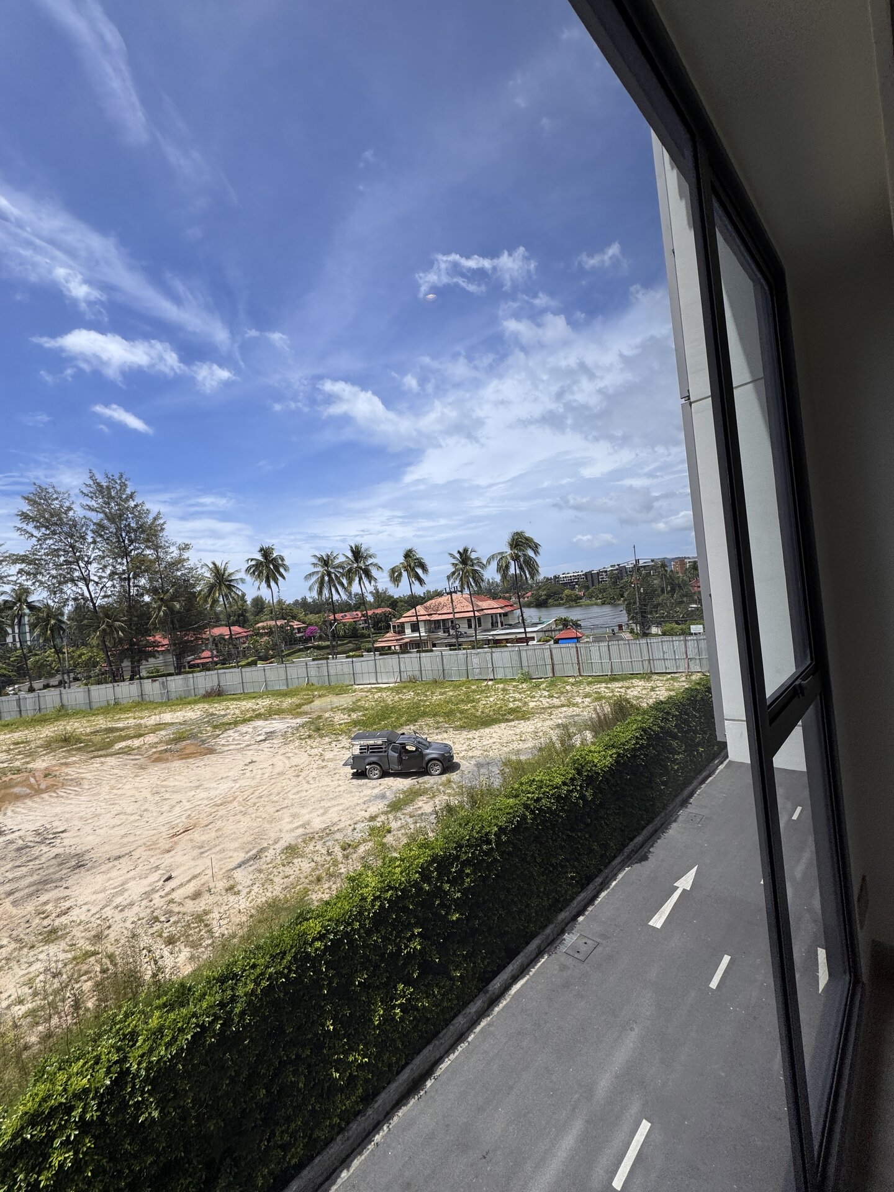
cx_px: 447
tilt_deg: +2.3
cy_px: 596
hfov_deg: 85.7
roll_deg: +0.4
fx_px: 482
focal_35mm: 14
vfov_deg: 102.1
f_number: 2.2
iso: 40
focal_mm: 2.22
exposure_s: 1/1420
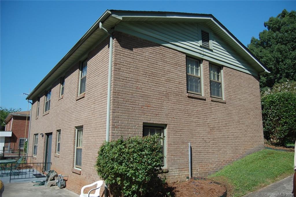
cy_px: 98
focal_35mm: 27
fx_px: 222
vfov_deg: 47.8
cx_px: 148
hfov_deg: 67.4
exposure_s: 1/800
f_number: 3.5
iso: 200
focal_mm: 18
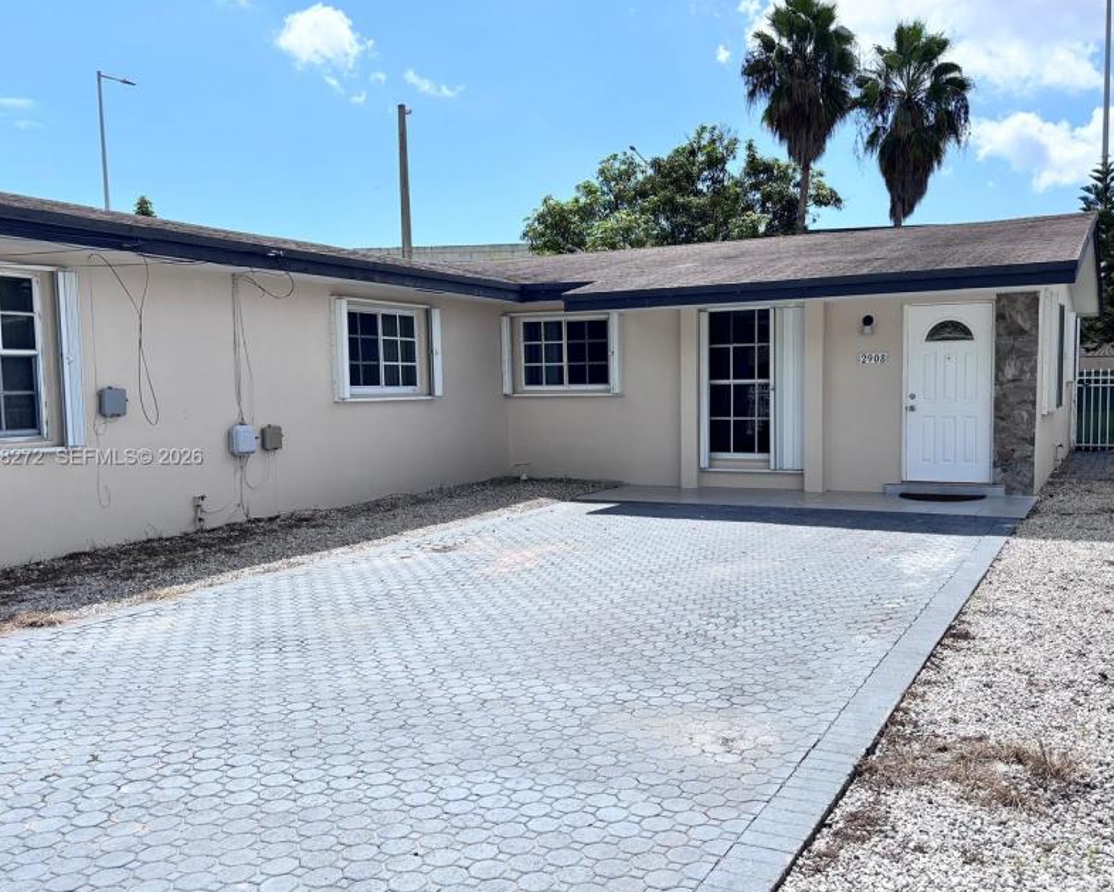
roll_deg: +0.5
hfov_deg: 57.0
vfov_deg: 47.1
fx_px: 1022
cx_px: 618
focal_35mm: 31
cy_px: 458
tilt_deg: -4.6
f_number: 1.6
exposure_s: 1/5348
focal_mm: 5.96
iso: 50
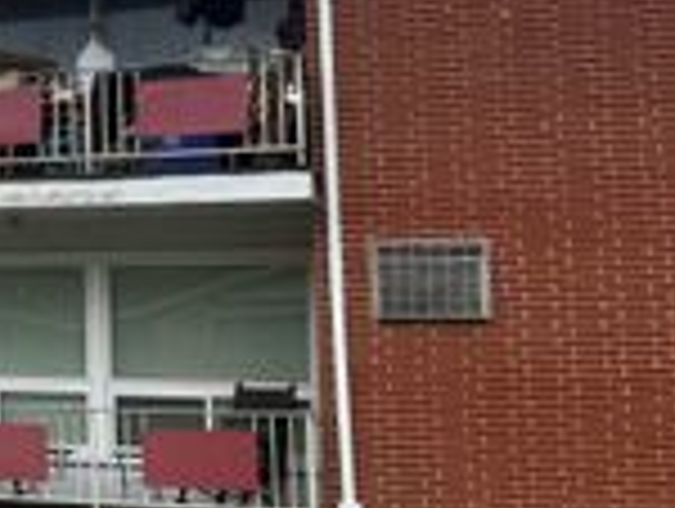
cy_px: 196
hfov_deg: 19.8
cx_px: -441
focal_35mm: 80
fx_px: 1562
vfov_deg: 18.5
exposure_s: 1/1522
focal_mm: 6.76
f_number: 1.78
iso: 80
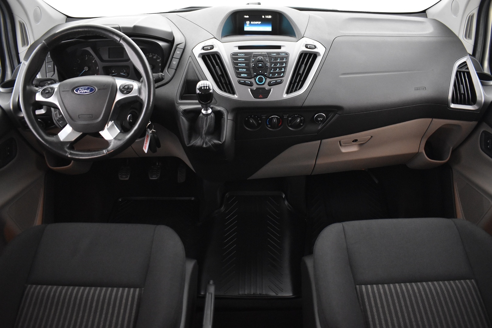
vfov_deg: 47.9
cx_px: 246
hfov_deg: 67.4
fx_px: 369
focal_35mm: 27
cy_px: 164
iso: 3200
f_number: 3.5
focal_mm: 18
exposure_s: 1/15
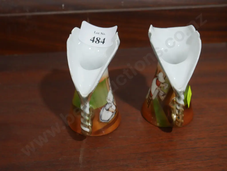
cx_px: 114
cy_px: 86
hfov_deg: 35.5
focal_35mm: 54
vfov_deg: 27.1
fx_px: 354
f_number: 5.3
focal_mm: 27
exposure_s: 1/60
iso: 640
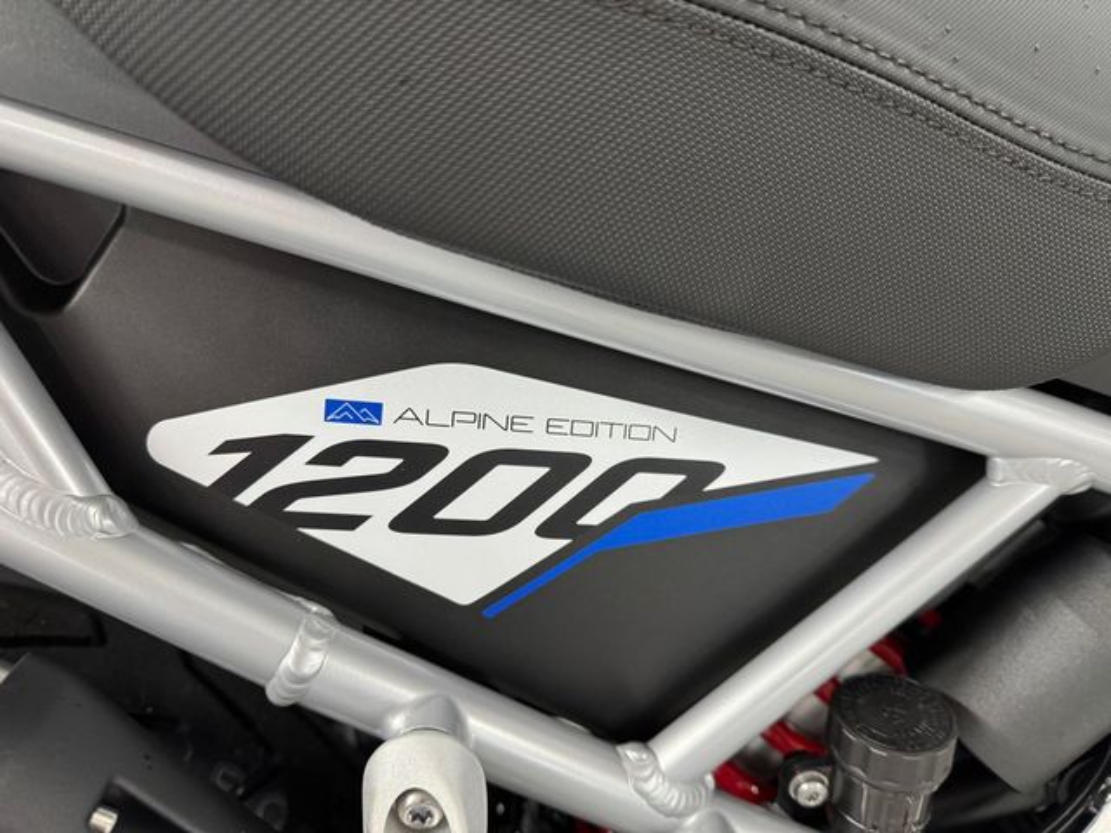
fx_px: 770
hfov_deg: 71.6
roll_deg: +4.7
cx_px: 556
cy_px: 416
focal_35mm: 24
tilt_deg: -22.2
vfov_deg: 56.8
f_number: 1.78
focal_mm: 6.76
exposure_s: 1/50
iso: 320
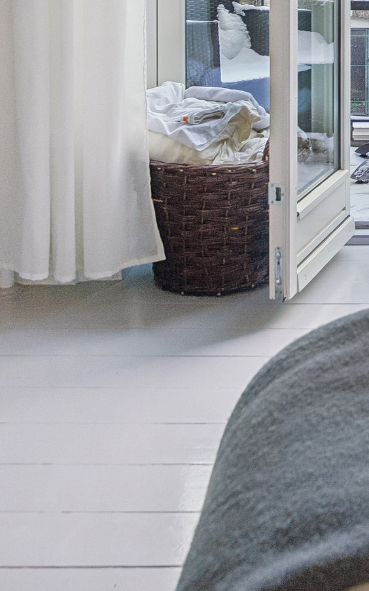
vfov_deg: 30.2
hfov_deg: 20.1
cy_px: -49
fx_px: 981
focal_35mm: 61
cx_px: 429
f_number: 5.6
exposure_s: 1/80
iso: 200
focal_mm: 18
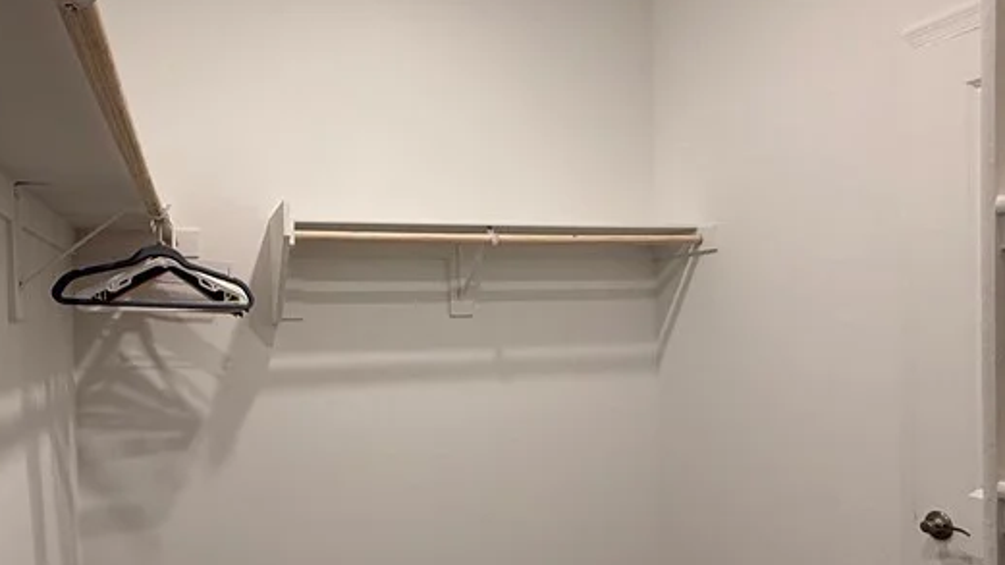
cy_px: 334
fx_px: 799
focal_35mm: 30
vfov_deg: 38.8
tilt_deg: +0.0
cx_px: 434
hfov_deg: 64.0
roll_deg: +0.4
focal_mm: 2.22
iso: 250
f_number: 2.2
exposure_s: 1/120
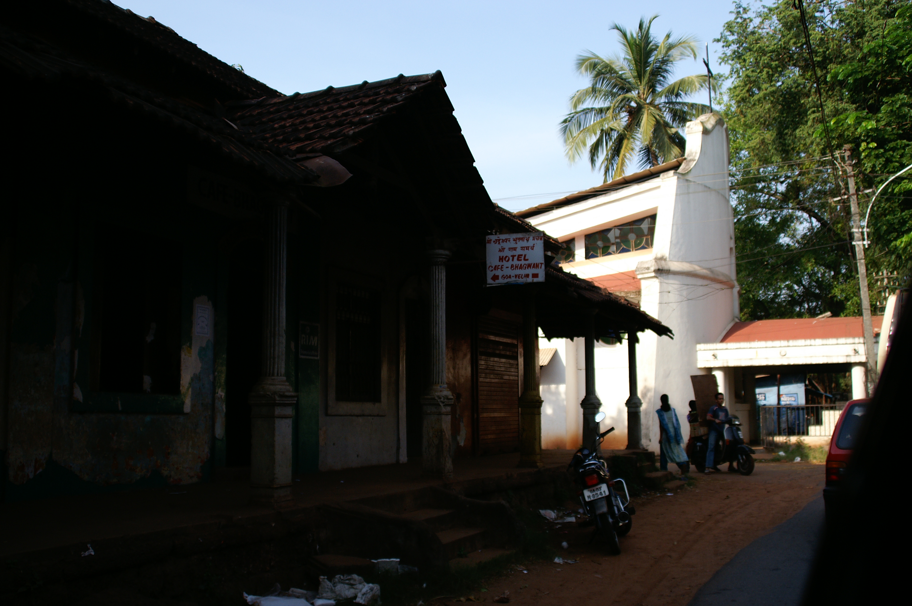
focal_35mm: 36
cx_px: 456
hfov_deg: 53.2
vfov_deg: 36.8
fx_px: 911
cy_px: 303
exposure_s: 1/2000
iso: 200
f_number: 3.5
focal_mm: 24
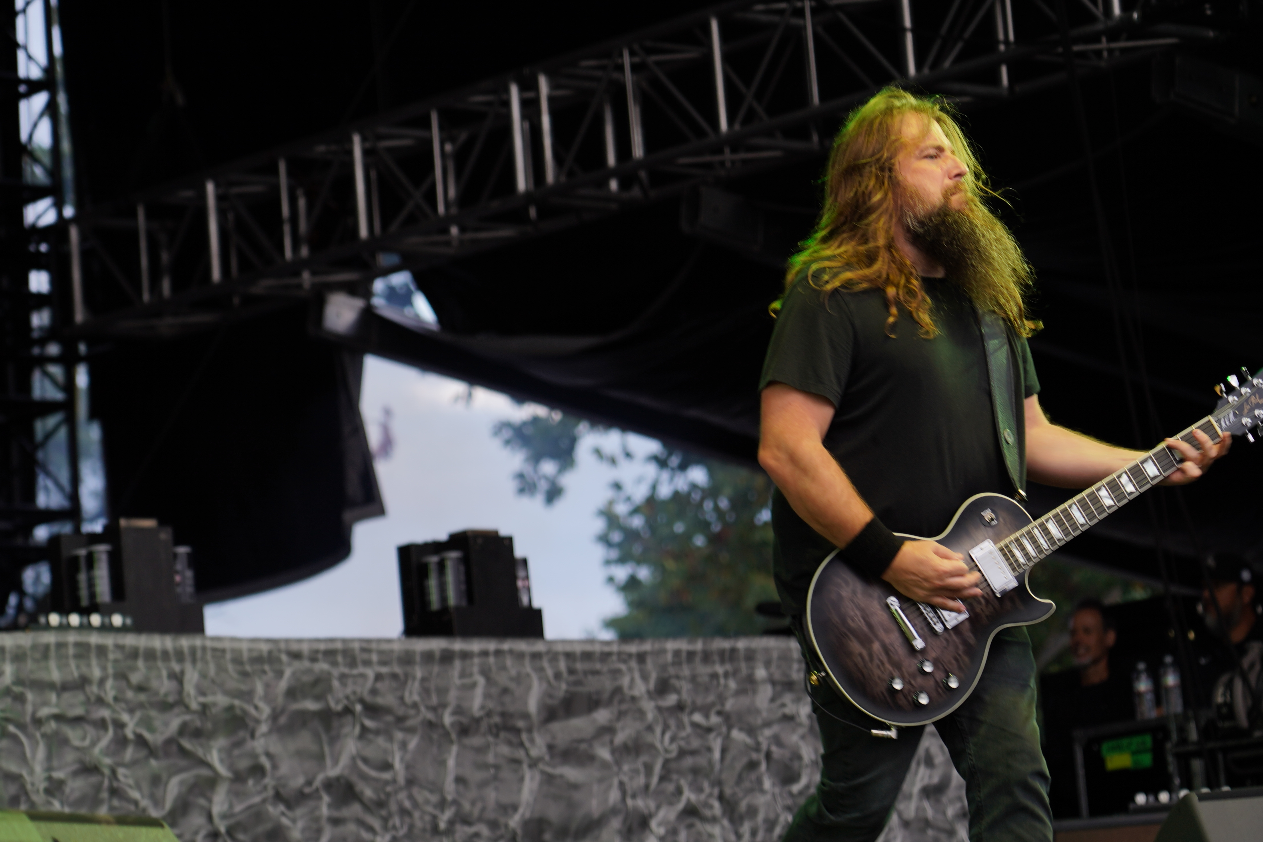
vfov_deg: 10.3
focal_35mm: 133
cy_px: 445
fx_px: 4666
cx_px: 554
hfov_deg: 15.4
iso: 125
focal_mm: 98
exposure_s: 1/100
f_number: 4
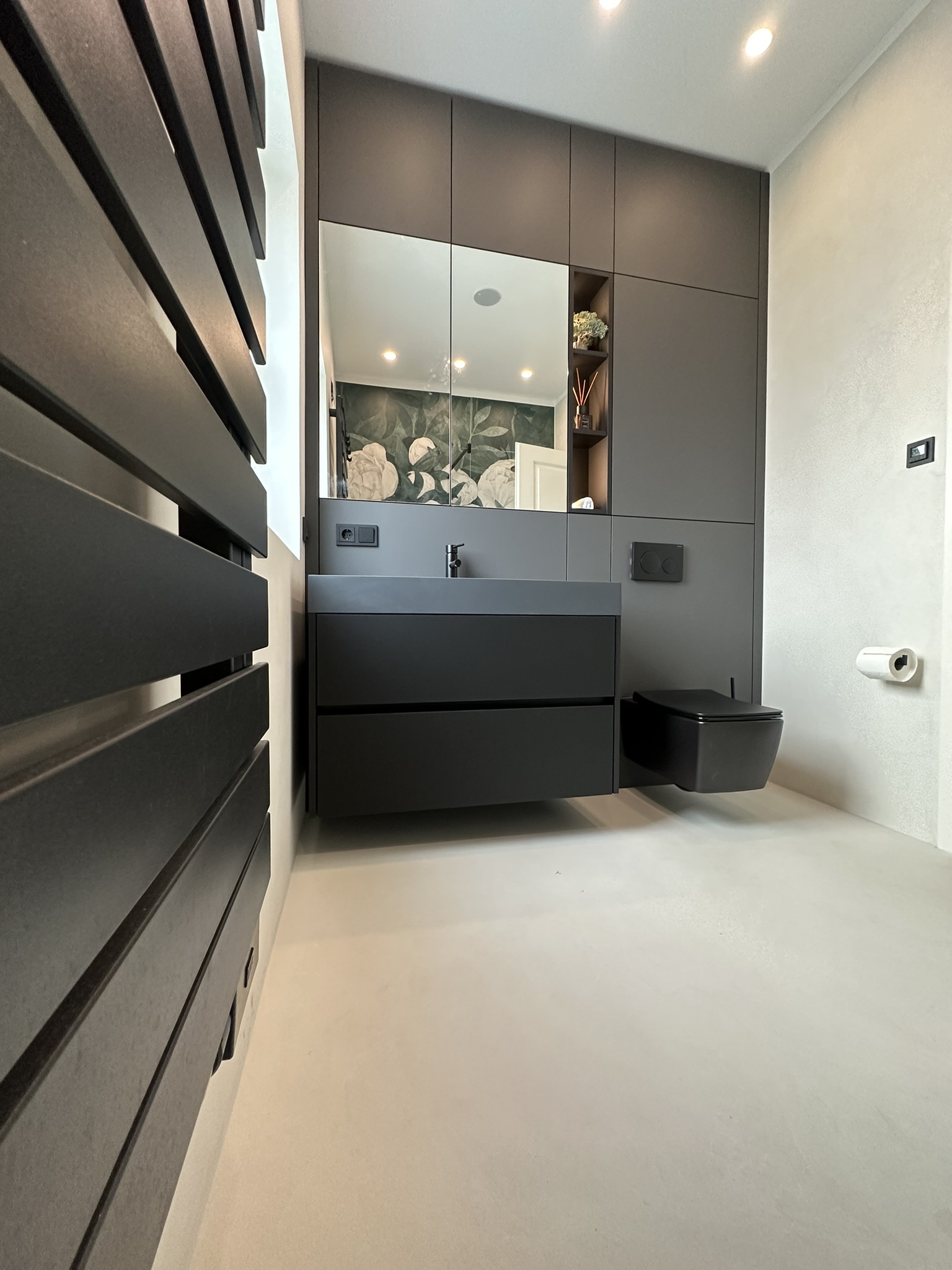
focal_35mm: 14
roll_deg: -0.1
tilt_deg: -1.7
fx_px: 513
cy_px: 635
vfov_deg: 102.1
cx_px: 476
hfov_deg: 85.7
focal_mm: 2.22
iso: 320
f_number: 2.2
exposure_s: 1/68
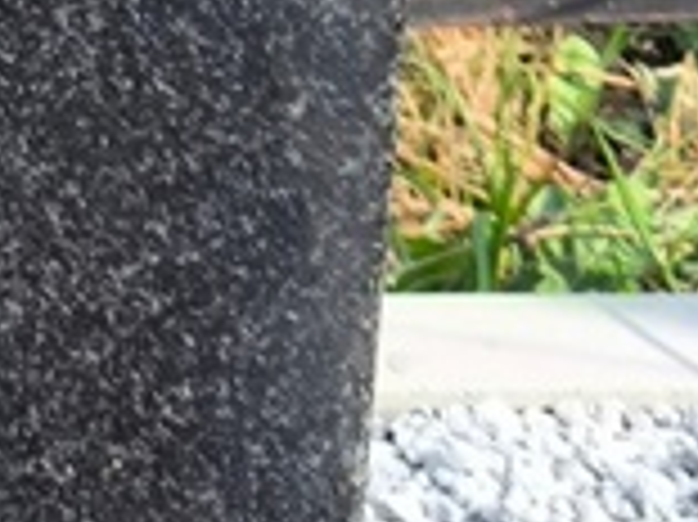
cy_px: -688
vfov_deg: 5.6
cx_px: -457
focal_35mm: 258
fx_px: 5198
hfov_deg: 7.5
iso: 50
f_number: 1.7
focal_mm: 4.71
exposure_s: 1/550
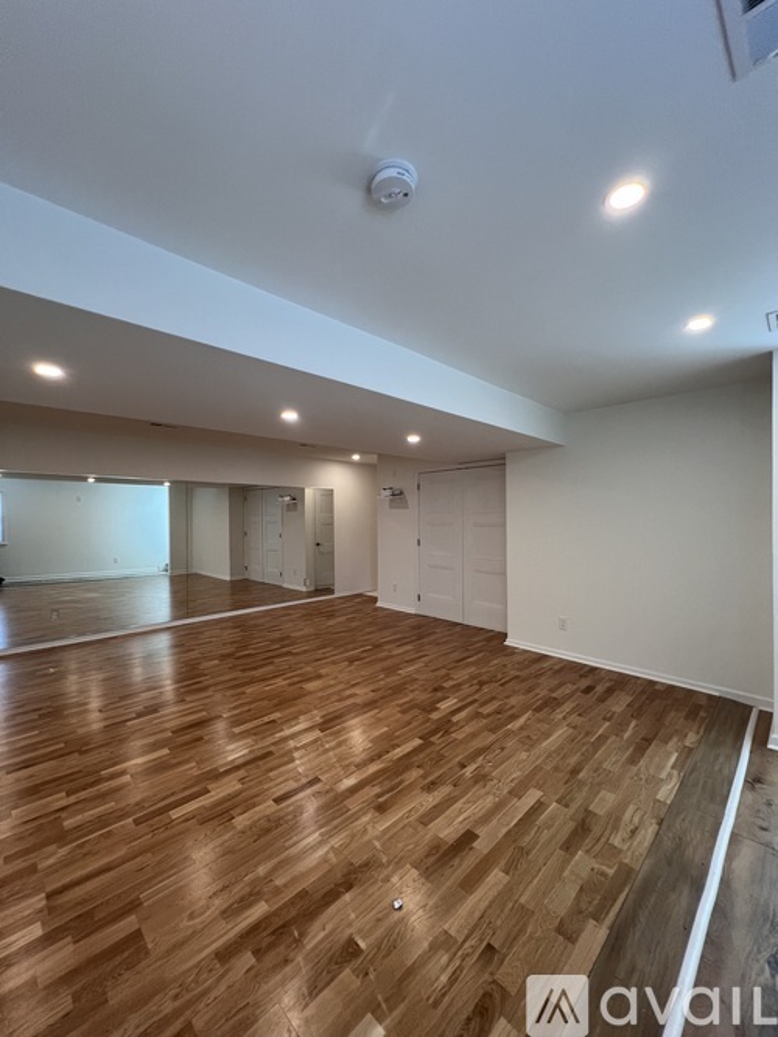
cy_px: 518
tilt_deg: +0.0
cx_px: 389
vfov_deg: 106.2
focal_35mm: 13
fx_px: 390
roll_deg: +0.9
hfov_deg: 89.9
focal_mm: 1.57
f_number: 1.8
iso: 160
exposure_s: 1/120
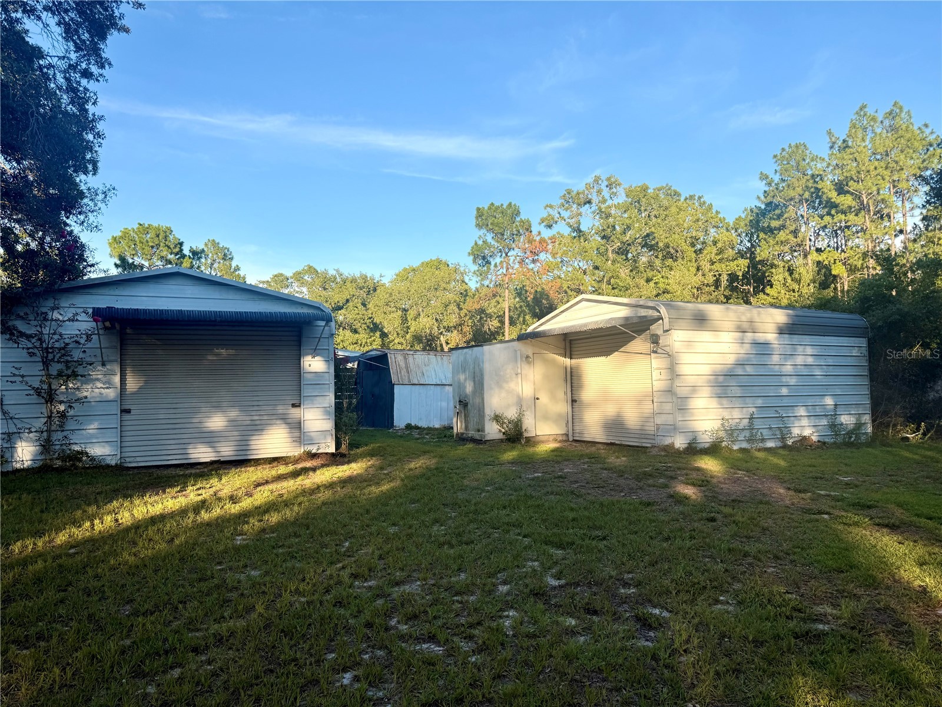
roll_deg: +1.4
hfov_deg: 71.6
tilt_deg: +3.2
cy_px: 354
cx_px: 471
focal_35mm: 24
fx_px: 653
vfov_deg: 56.8
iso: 80
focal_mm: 6.76
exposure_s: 1/1855
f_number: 1.78
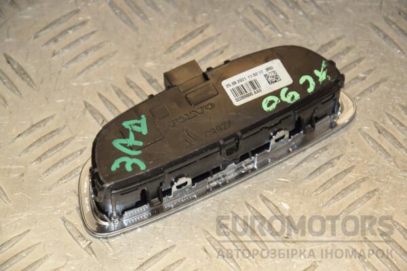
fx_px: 1780
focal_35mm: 158
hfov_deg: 13.0
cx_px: 204
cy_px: 136
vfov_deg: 8.7
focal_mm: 105
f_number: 7.1
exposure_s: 1/200
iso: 800
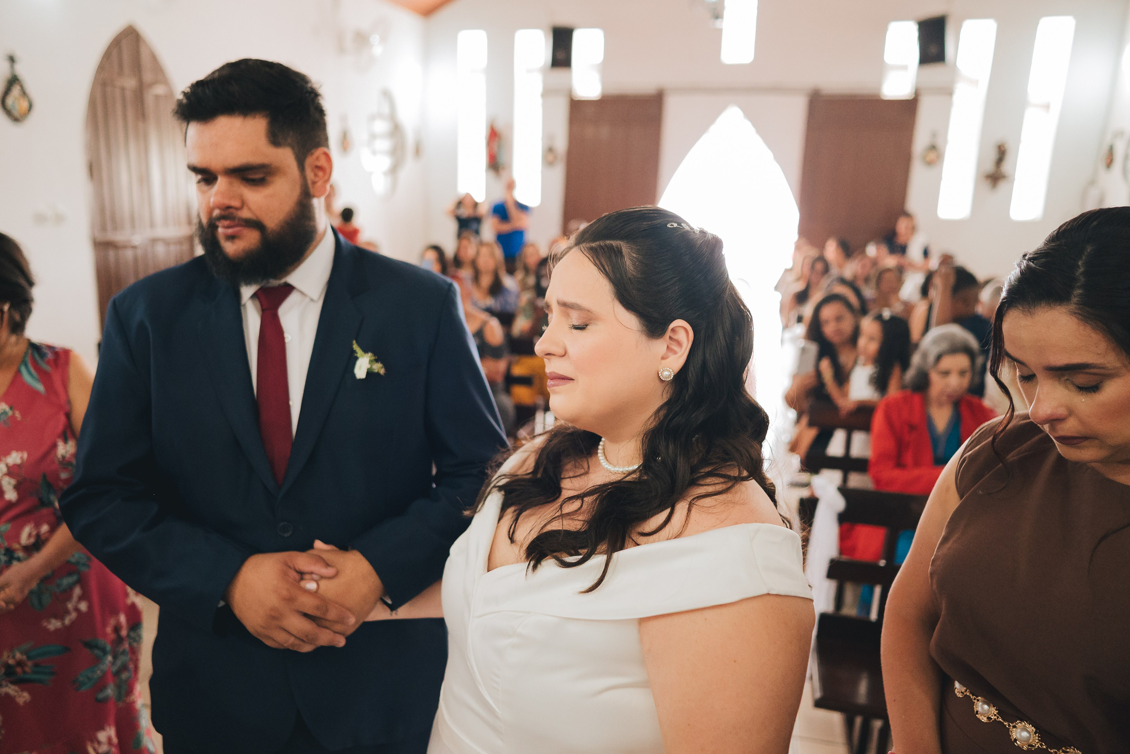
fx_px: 879
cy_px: 399
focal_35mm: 28
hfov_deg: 65.4
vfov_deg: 46.4
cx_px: 529
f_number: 2
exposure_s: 1/400
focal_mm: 24
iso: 5000
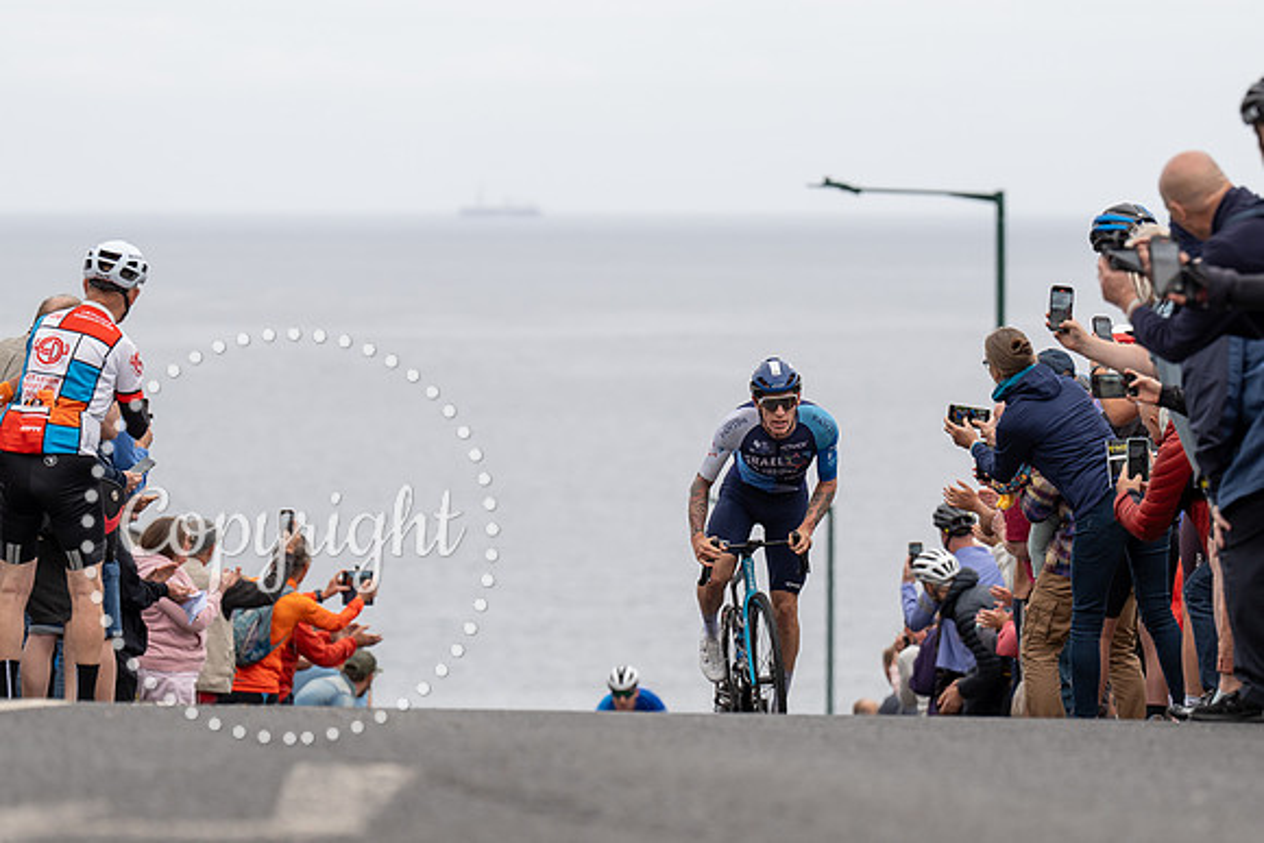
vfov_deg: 5.8
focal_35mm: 235
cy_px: 494
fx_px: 8266
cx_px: 768
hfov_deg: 8.7
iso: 320
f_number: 3.5
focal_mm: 167
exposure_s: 1/1000
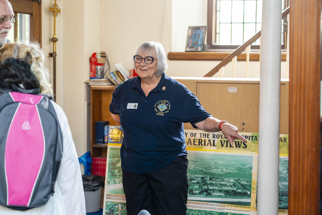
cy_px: 110
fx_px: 671
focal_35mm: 75
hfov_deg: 27.0
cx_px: 159
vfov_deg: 18.2
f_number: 4
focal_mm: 73
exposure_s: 1/125
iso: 1600
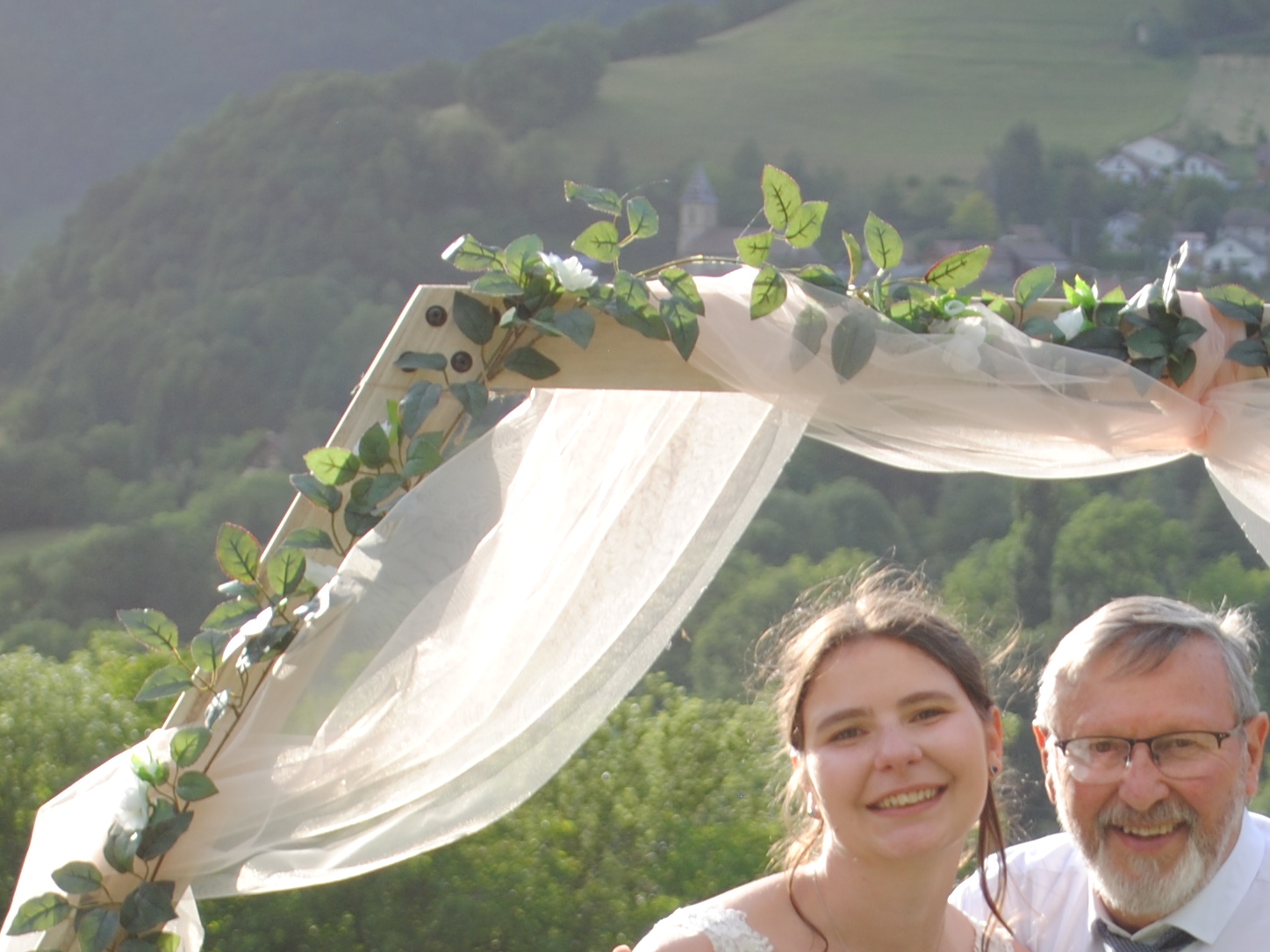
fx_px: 4963
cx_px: 1008
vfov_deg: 10.9
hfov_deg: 14.5
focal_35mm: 135
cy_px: 932
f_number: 8
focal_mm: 35
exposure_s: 1/250
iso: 100
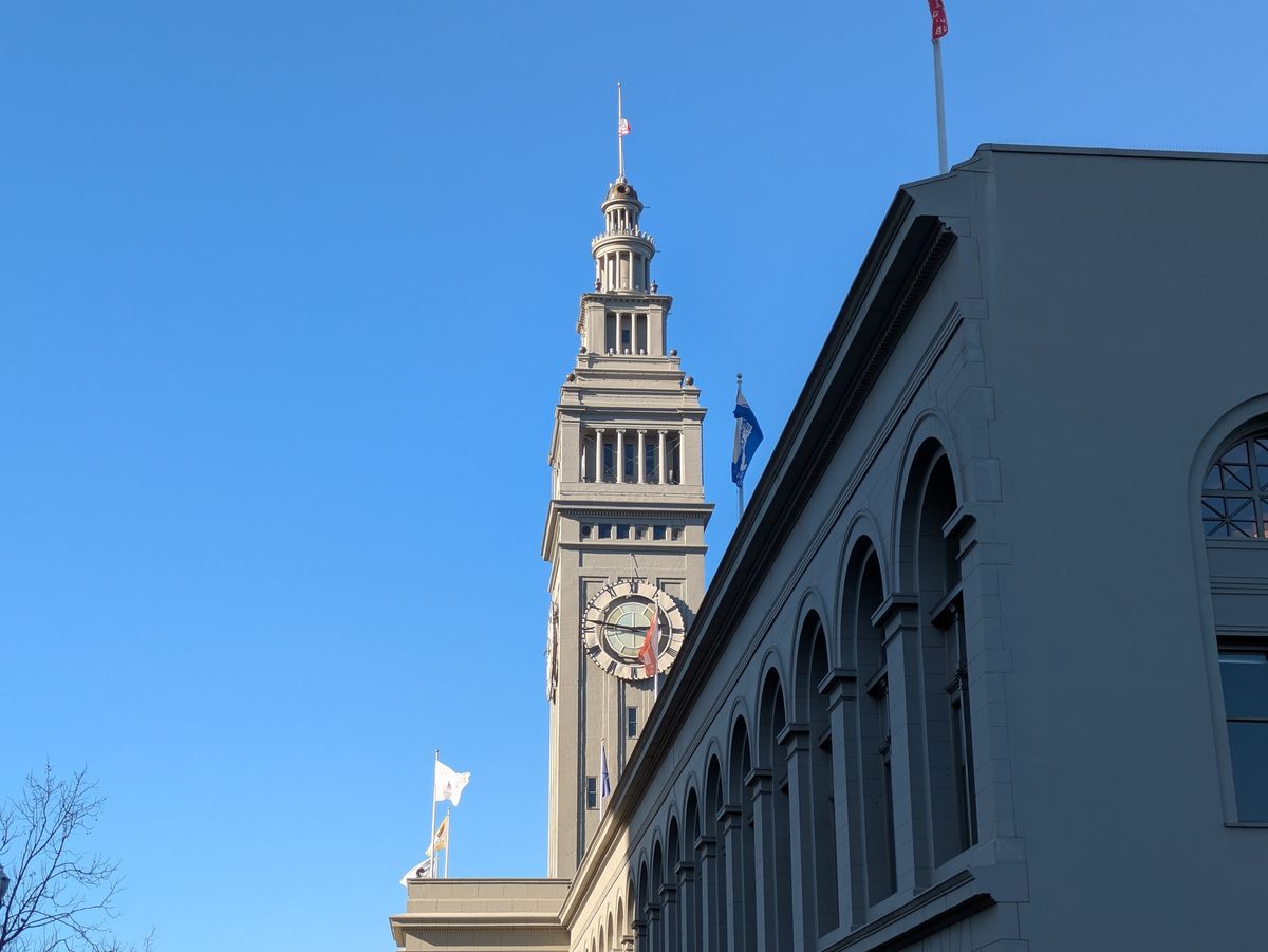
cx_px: 634
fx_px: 1869
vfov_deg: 28.6
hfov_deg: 37.5
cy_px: 476
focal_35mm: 51
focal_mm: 5.43
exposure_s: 1/1188
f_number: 1.89
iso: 49
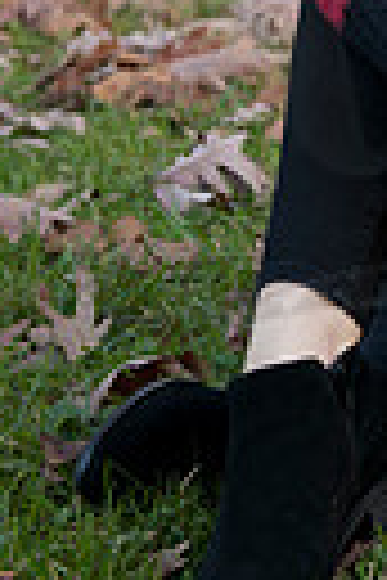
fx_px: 2693
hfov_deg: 8.1
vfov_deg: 12.0
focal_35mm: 167
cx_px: 569
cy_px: -162
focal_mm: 48
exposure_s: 1/125
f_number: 3.5
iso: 125
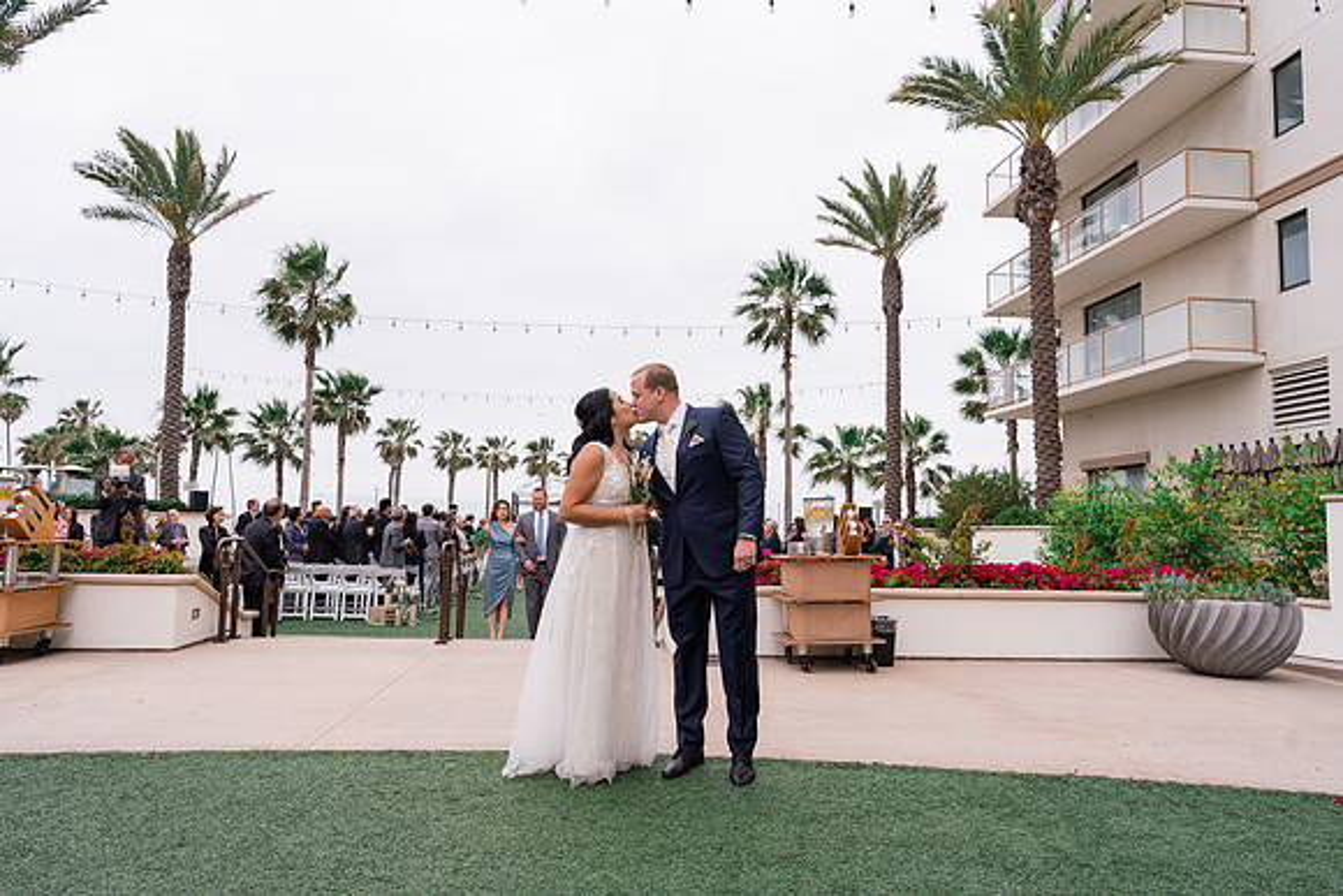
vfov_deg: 53.2
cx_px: 672
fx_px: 896
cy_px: 448
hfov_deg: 73.7
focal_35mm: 24
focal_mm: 24
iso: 160
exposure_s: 1/320
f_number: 6.3
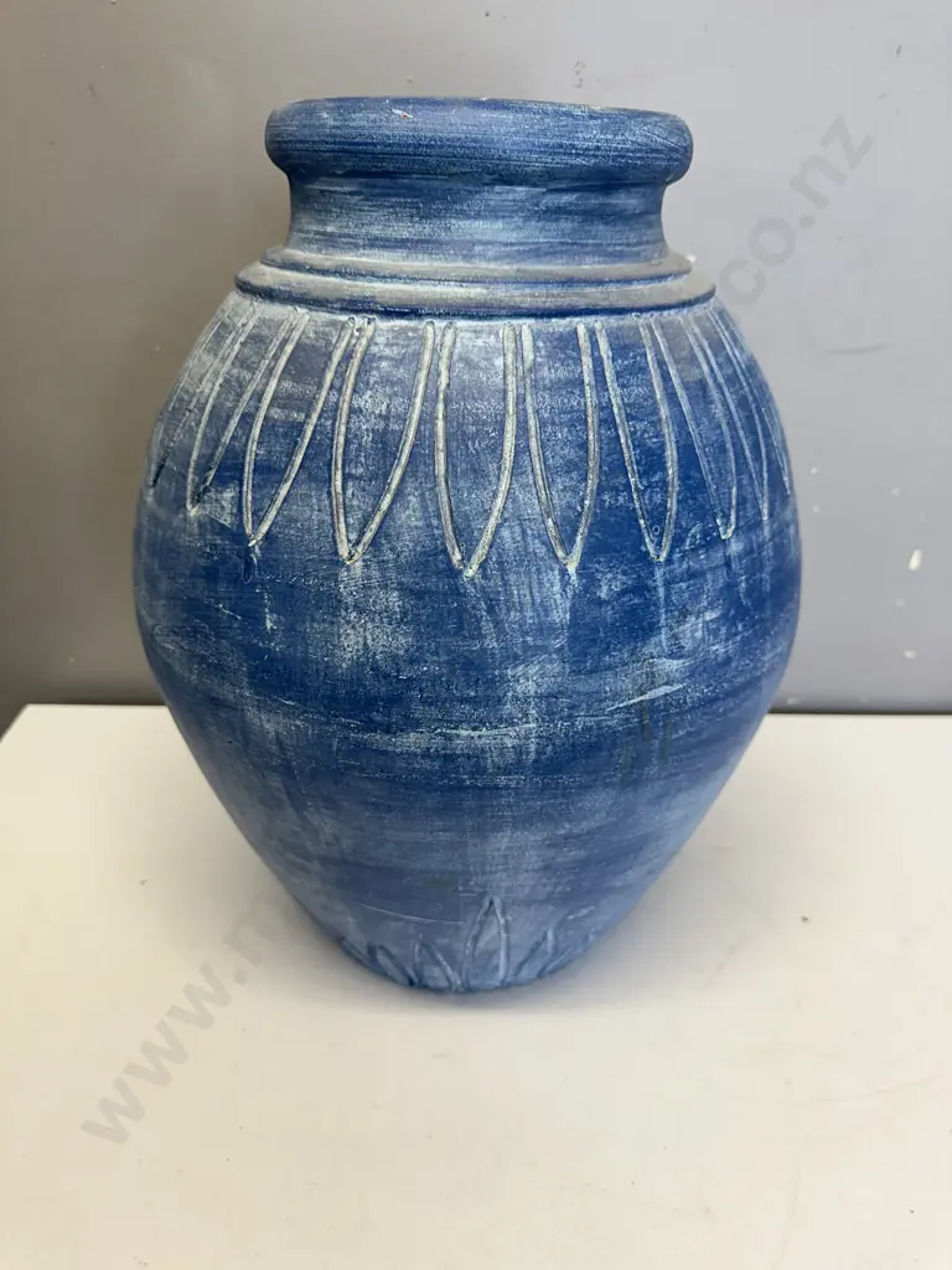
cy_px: 635
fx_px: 880
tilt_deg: -27.9
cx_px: 476
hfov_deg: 56.8
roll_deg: -2.7
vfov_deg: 71.6
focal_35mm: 24
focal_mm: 6.86
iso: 100
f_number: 1.78
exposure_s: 1/100
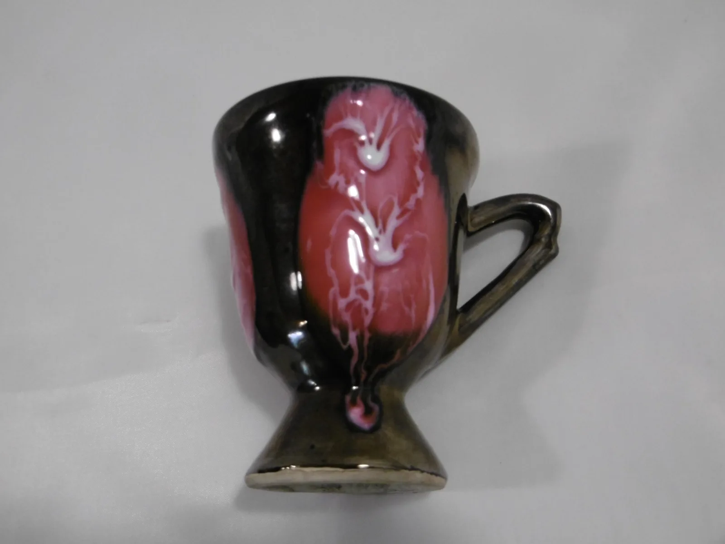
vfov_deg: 37.7
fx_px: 796
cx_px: 362
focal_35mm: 38
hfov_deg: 49.0
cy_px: 272
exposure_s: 1/60
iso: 250
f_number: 3.7
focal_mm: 6.8
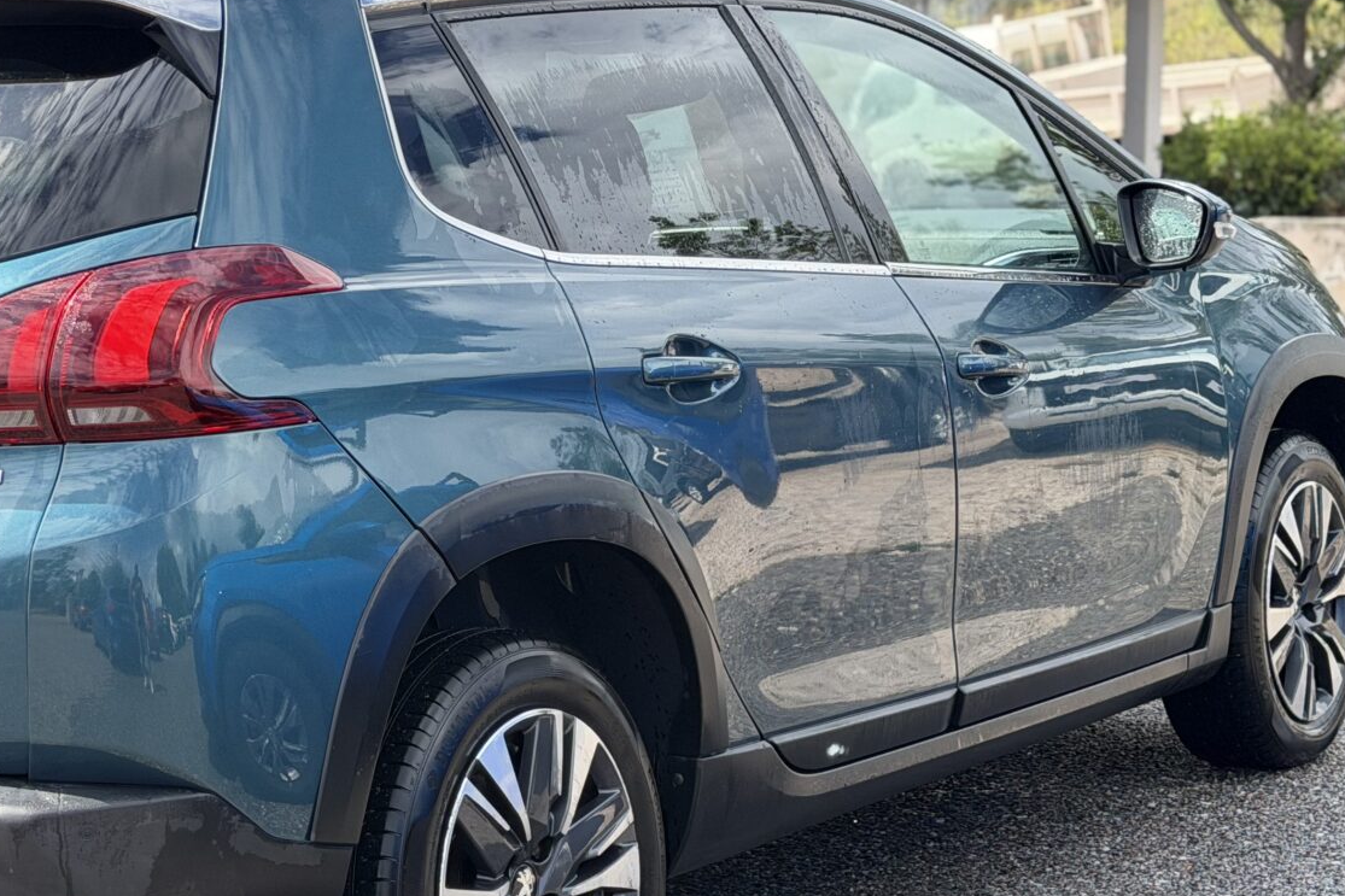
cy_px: 484
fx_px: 3212
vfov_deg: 15.9
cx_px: 372
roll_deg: -0.3
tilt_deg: -5.7
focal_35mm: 86
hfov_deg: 23.5
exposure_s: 1/1403
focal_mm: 6.76
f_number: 1.78
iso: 100
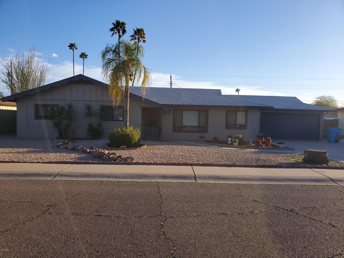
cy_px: 129
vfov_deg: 53.1
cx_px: 172
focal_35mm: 26
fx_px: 258
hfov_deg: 67.3
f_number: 2.4
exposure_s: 1/1255
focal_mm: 4.3
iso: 50
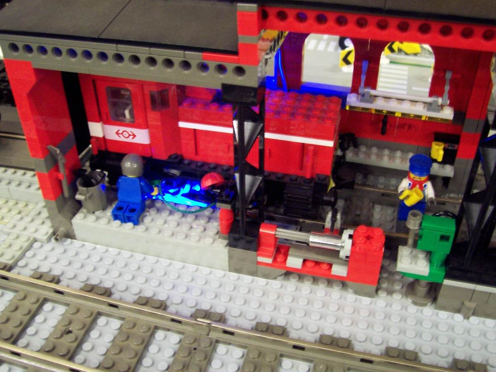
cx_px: 248
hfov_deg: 50.1
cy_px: 186
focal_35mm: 37
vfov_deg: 38.7
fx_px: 530
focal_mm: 5.6
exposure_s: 1/8
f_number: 2.8
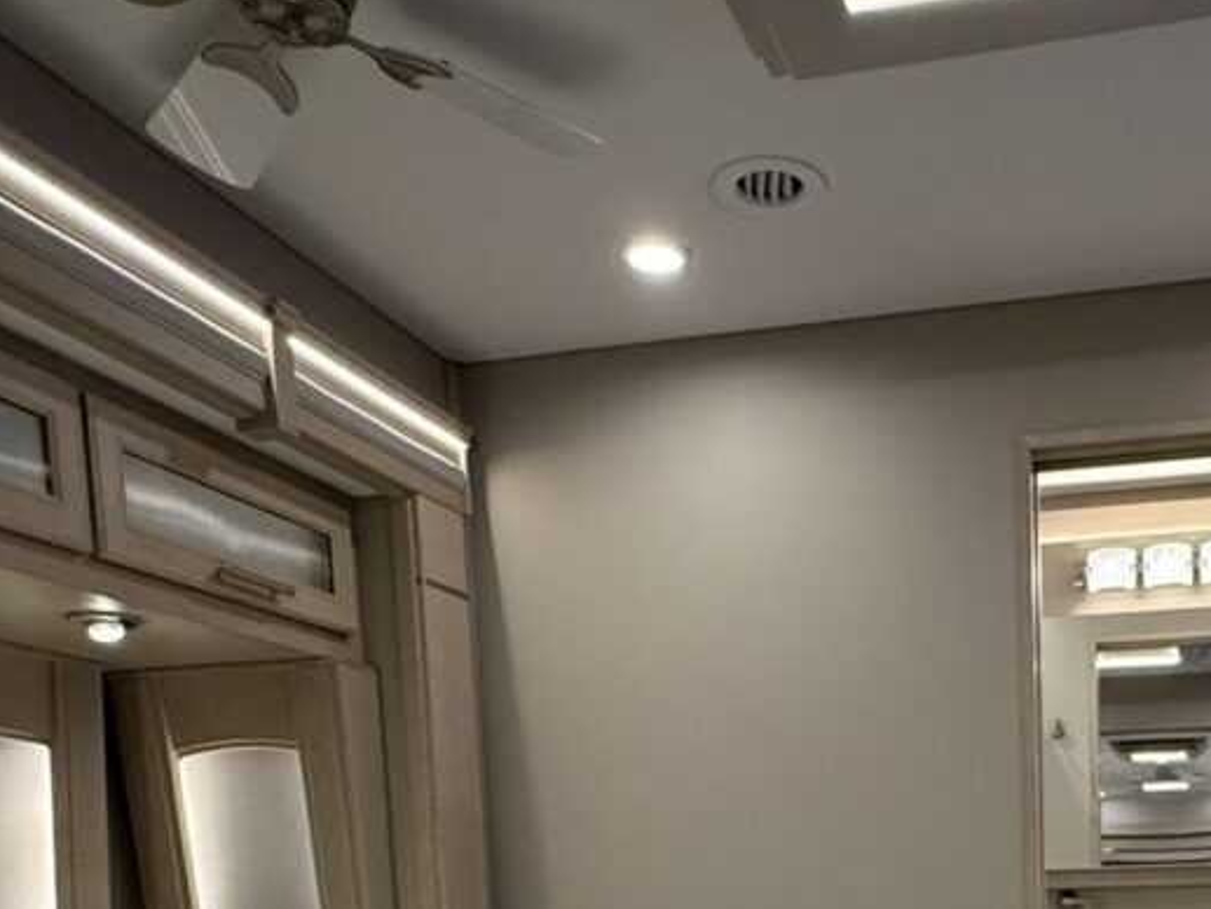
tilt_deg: -6.8
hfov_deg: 45.9
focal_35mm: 39
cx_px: 932
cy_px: 1064
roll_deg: +2.7
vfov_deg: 31.5
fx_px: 1365
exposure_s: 1/60
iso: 250
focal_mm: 2.22
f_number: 2.2
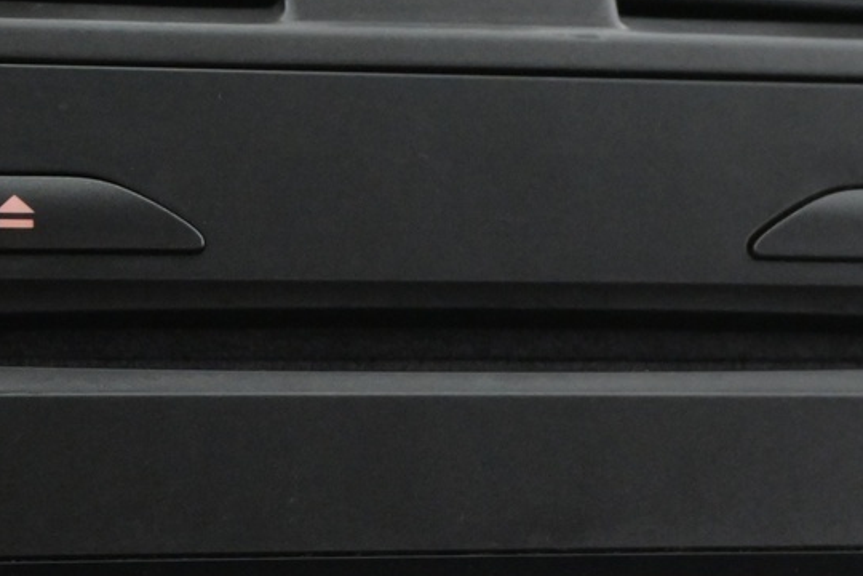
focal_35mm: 130
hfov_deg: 15.7
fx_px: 3128
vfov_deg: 10.4
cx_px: 447
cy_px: 662
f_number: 4.8
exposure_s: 1/50
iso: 2800
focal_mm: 29
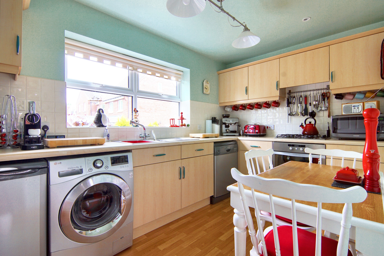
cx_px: 192
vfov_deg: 72.1
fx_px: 176
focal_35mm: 16
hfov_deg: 95.0
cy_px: 128
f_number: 11
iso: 100
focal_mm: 11
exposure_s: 1/5
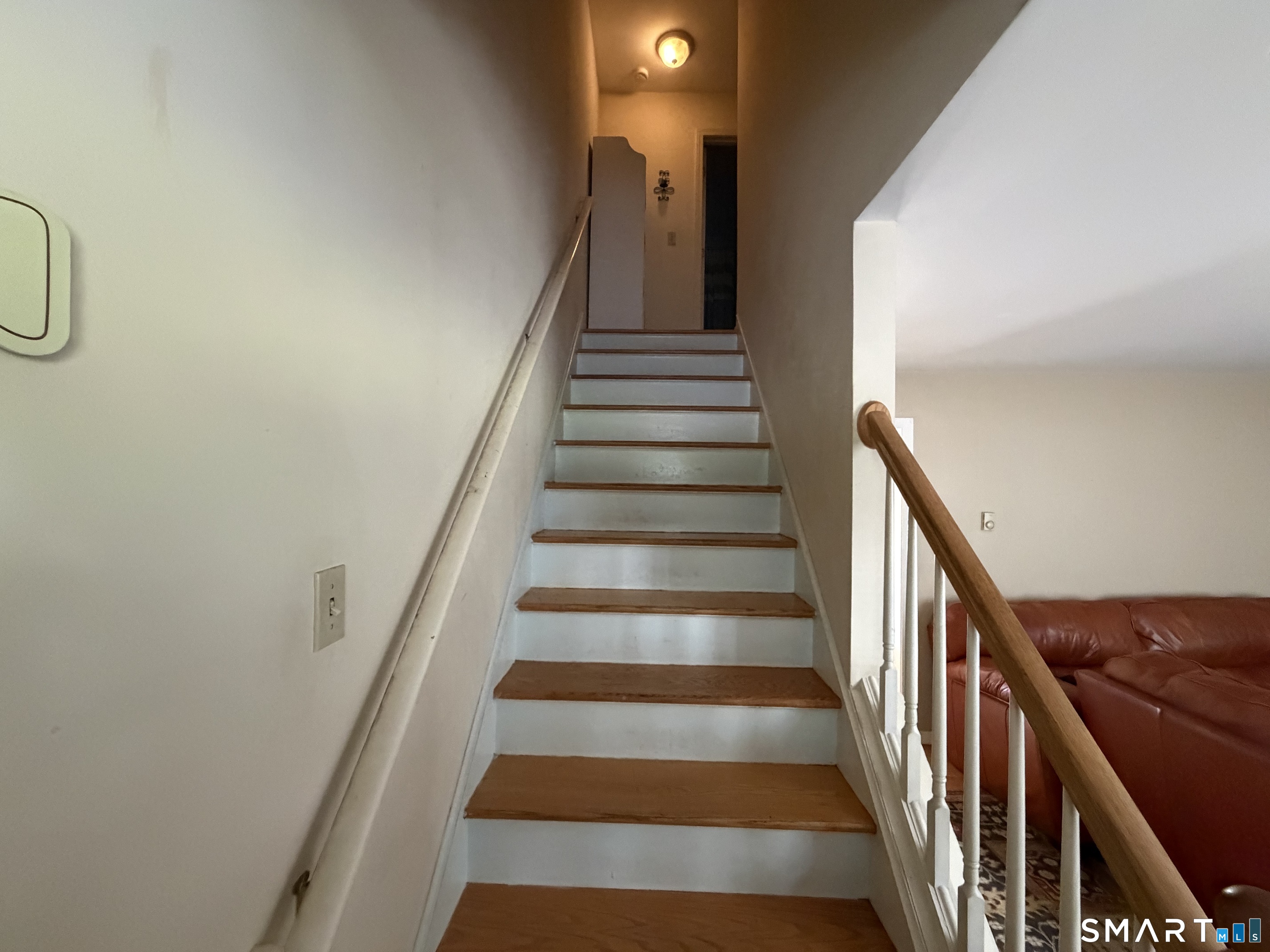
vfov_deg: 85.7
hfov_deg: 102.1
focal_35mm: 14
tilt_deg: +2.1
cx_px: 635
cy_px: 476
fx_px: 514
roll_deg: -0.9
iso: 1000
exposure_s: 1/60
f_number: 2.2
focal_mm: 2.22
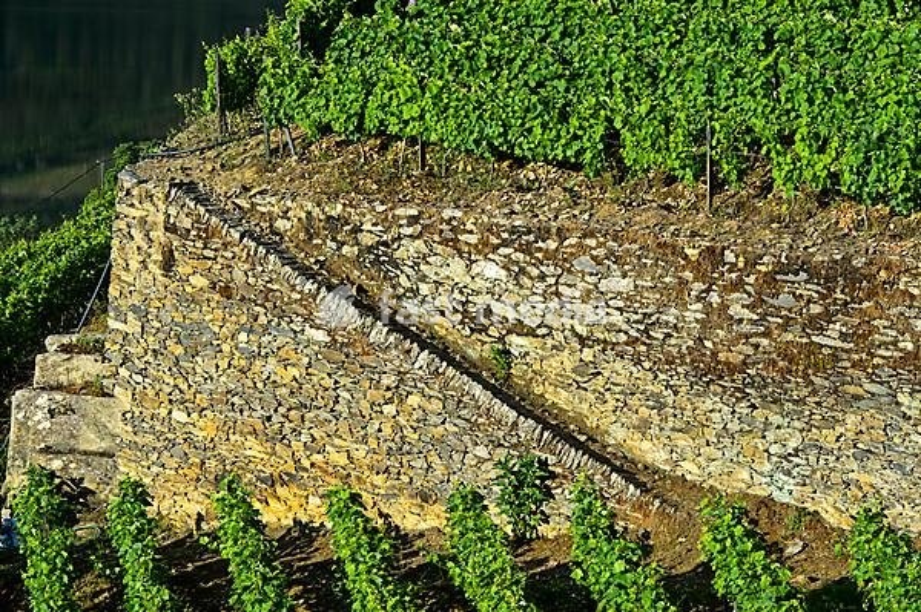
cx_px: 460
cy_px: 306
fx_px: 3195
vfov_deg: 10.9
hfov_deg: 16.4
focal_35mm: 125
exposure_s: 1/500
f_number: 11
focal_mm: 125
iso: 400
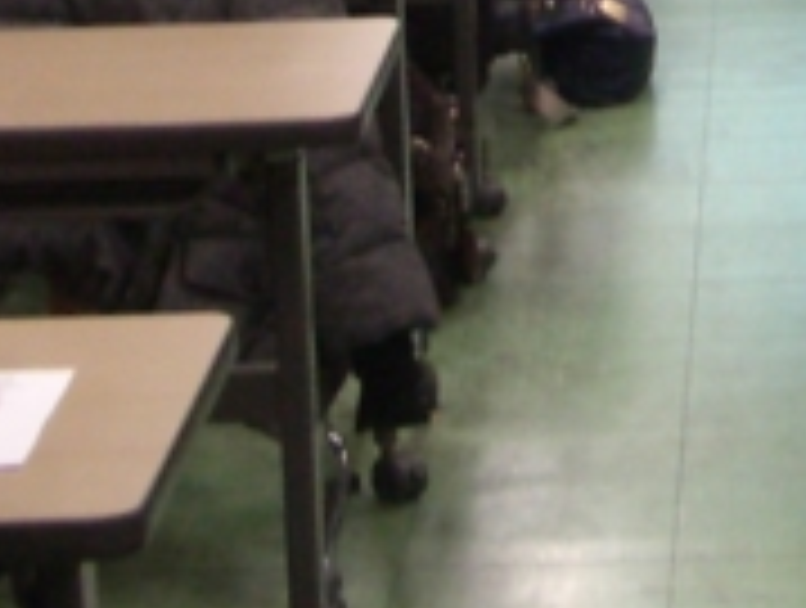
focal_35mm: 156
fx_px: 3640
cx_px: 1072
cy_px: -401
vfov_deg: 9.2
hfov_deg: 12.2
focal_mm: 5.8
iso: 200
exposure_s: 1/40
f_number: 2.6
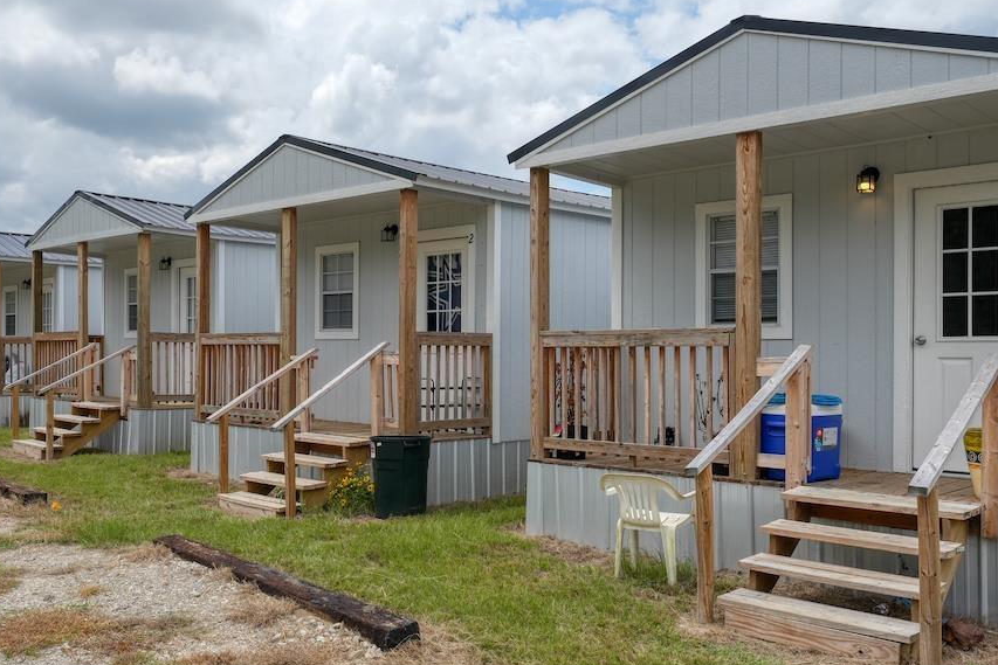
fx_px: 998
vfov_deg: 36.9
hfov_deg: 52.8
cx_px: 399
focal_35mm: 36
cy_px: 355
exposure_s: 1/500
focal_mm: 24
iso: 200
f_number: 7.1
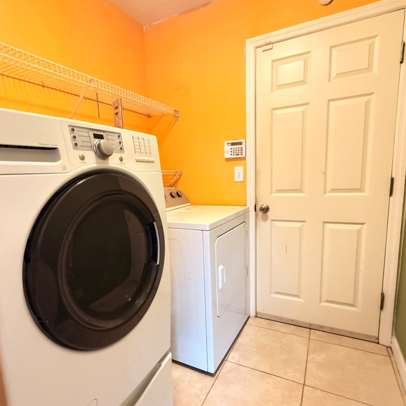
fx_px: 265
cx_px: 189
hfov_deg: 74.7
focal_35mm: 20
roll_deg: +2.1
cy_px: 219
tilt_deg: -9.7
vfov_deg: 74.7
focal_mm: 2.22
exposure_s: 1/60
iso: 1250
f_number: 2.2
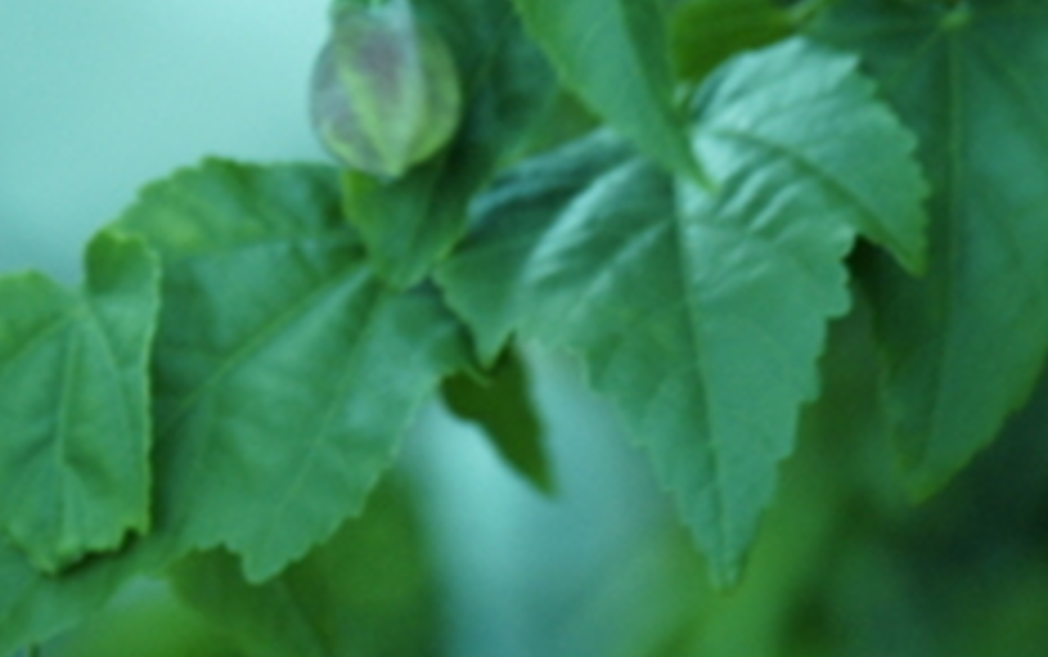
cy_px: 196
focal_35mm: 216
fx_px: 6183
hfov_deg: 9.7
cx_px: 873
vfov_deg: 6.1
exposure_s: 1/80
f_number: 5.6
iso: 1600
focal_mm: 55
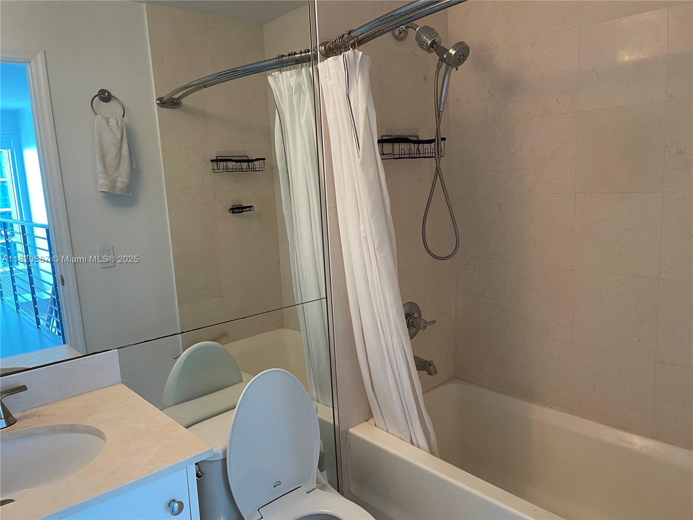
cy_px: 260
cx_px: 346
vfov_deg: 54.9
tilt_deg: -9.9
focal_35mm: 25
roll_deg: +2.6
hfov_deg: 69.4
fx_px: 500
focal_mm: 5.1
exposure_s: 1/60
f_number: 1.6
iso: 160
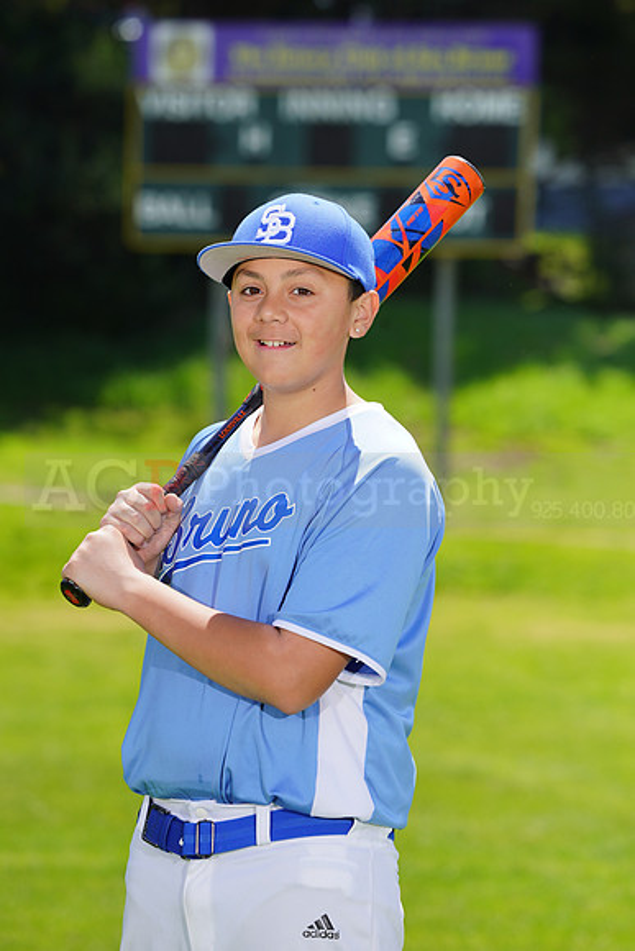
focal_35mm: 250
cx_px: 318
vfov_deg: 8.2
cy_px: 476
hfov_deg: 5.5
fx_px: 6610
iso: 100
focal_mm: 250
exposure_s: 1/250
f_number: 8
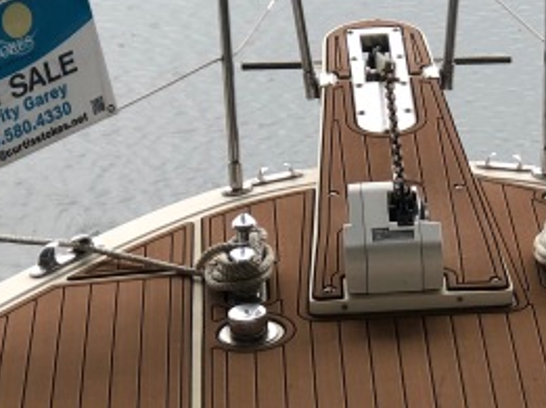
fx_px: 2756
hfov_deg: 11.3
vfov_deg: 8.4
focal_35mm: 175
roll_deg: -0.2
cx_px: 370
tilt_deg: -27.4
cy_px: 358
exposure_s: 1/60
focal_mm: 6.6
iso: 20
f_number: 2.8
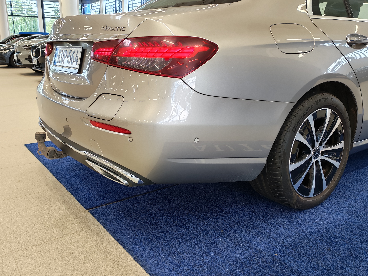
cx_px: 184
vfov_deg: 44.2
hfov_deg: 56.8
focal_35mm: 32
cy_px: 138
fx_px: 340
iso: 184
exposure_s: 1/100
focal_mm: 6.12
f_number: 1.9
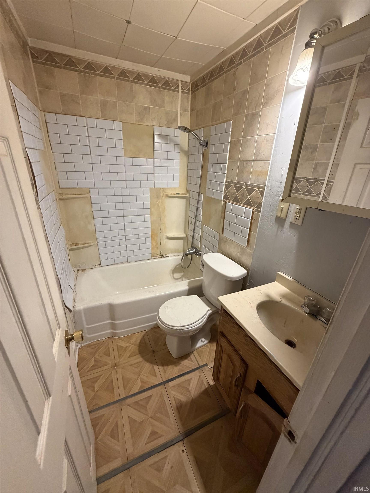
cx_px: 185
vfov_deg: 102.1
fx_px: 200
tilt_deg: -23.0
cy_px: 246
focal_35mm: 14
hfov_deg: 85.7
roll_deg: -4.0
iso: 500
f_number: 2.2
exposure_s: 1/60
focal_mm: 2.22
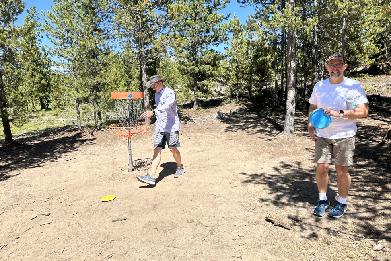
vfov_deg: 49.5
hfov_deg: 69.4
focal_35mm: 26
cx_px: 190
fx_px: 282
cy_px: 117
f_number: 1.78
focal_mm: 6.86
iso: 80
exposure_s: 1/2809
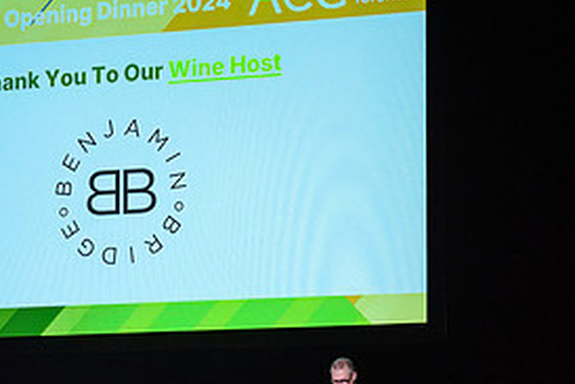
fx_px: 2621
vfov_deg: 8.4
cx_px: 86
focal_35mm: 164
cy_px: 327
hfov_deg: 12.4
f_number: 2.8
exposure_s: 1/250
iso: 800
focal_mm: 70
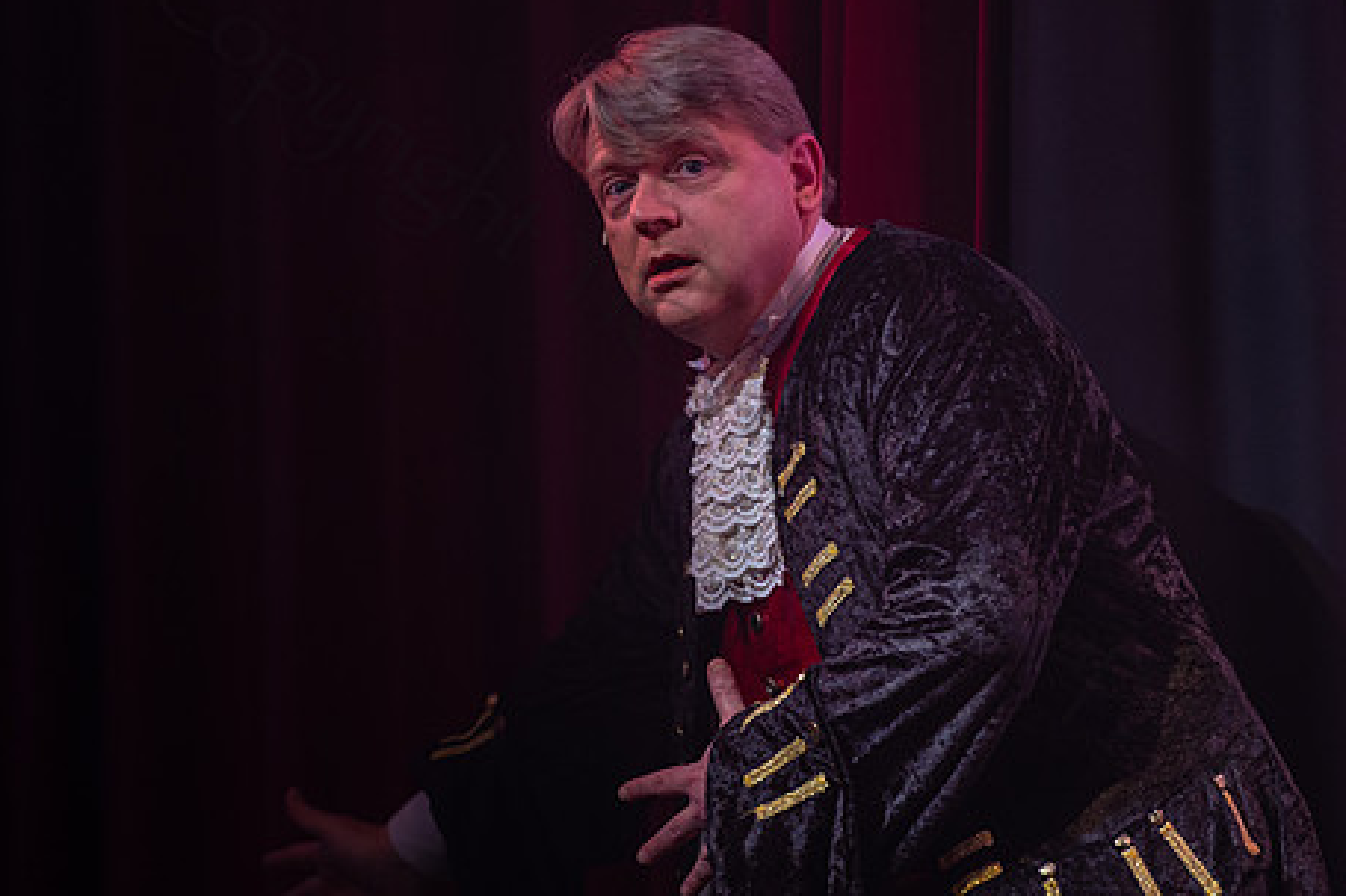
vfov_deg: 5.4
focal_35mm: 255
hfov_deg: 8.1
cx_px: 737
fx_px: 9530
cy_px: 387
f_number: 2.8
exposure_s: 1/100
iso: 1000
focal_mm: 200
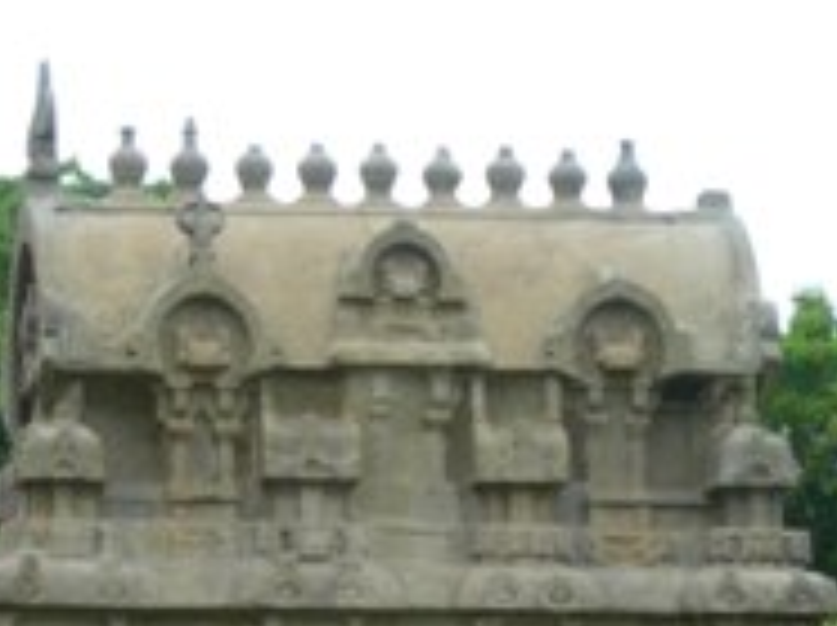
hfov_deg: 7.2
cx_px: 338
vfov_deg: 5.4
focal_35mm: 275
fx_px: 6641
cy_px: 676
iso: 50
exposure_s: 1/196
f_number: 4.9
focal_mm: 23.4
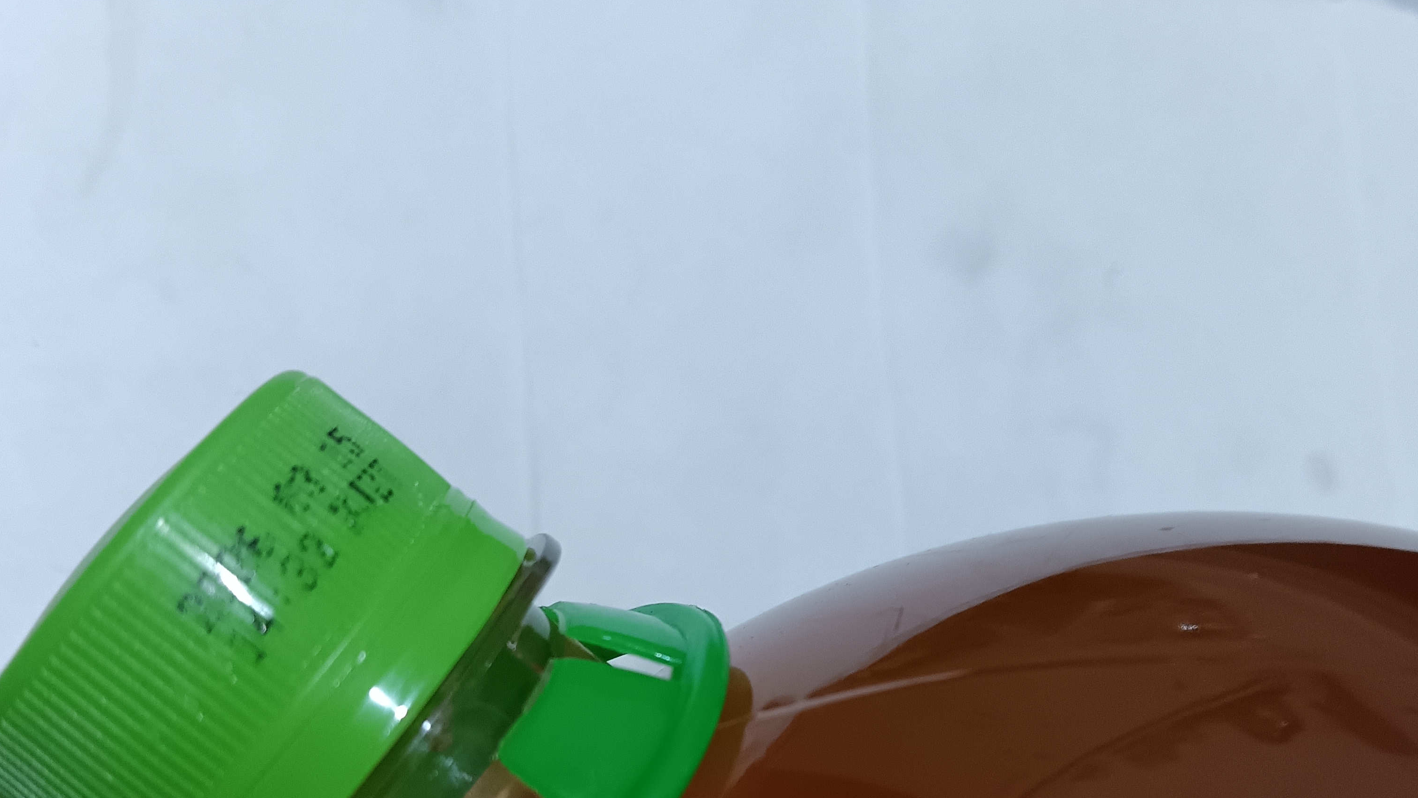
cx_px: 699
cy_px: 720
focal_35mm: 37
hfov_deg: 54.0
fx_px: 1391
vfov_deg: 30.6
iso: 1566
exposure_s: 1/25
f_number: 1.8
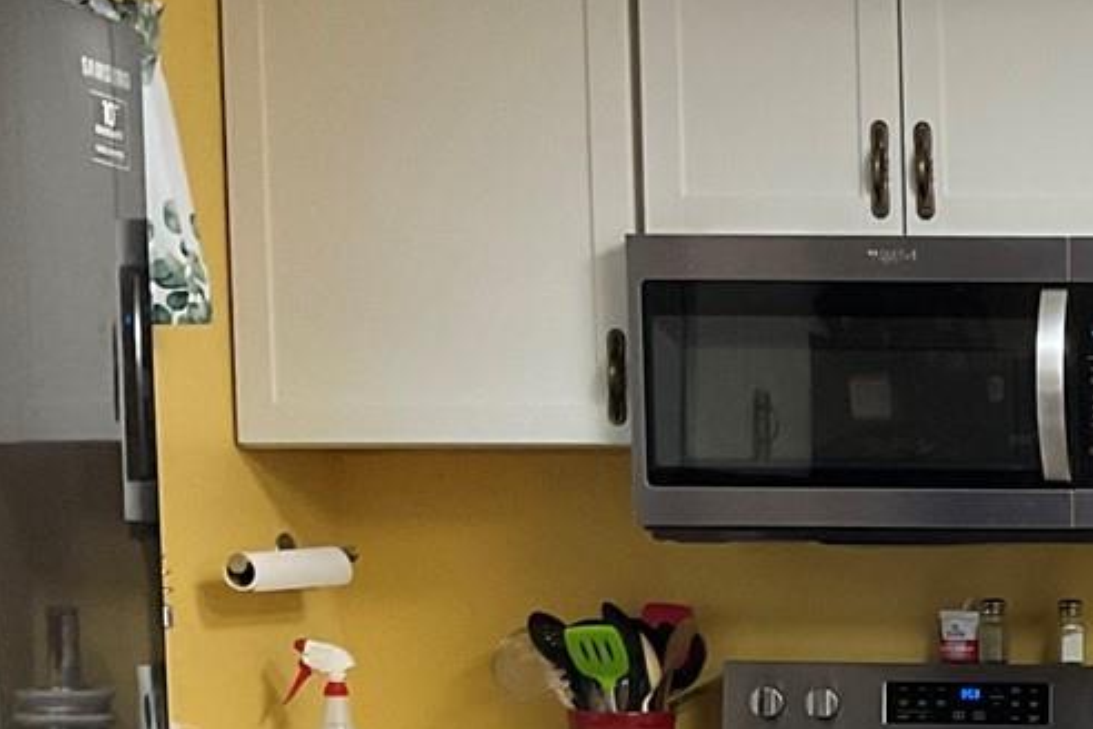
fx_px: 2975
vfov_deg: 13.6
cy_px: 829
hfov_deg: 18.8
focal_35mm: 98
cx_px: 1555
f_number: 1.8
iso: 125
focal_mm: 3
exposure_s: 1/60
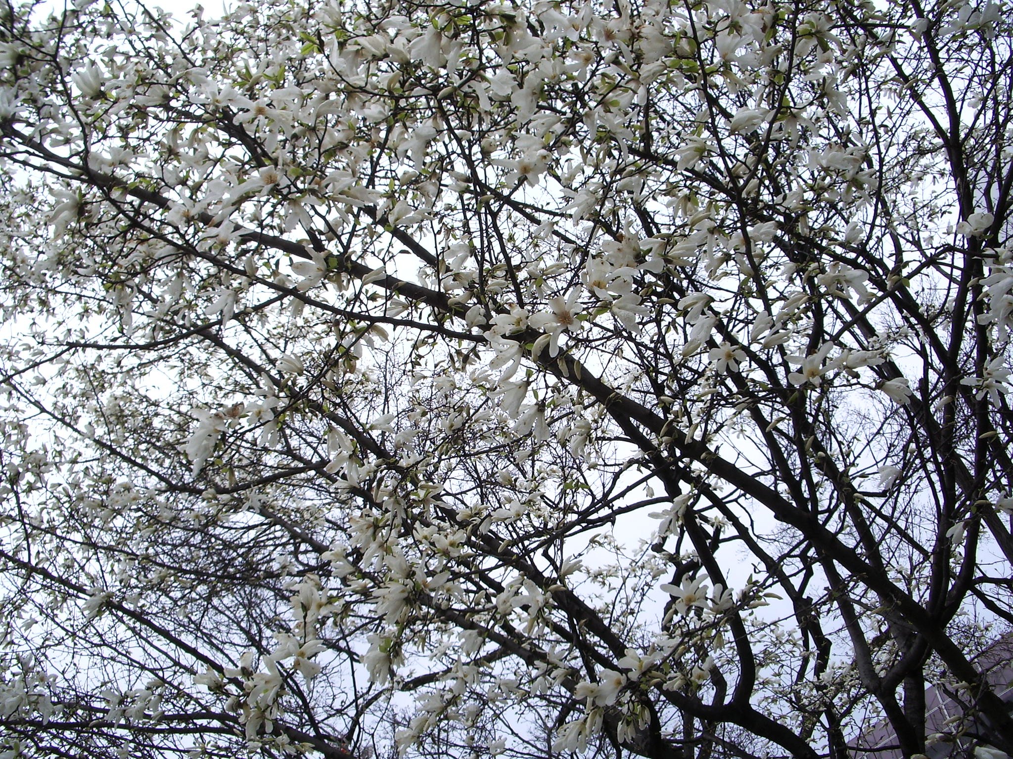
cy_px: 380
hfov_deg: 52.6
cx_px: 506
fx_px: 1024
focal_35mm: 35
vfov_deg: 40.7
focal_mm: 5.8
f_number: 4.3
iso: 50
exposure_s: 1/200
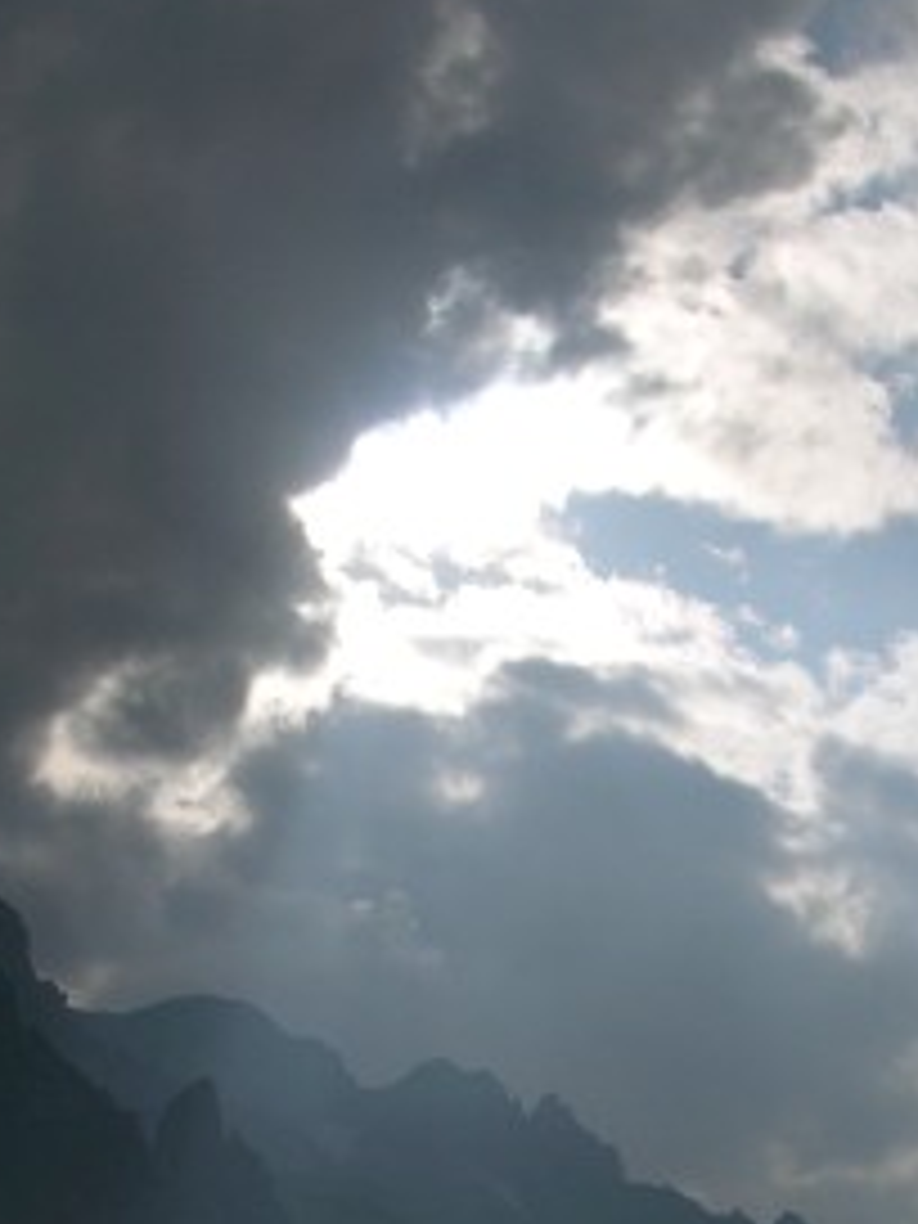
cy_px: 1094
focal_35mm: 99
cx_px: 576
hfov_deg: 14.9
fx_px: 3501
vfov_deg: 19.5
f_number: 8
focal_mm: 8.9
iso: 50
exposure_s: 1/883
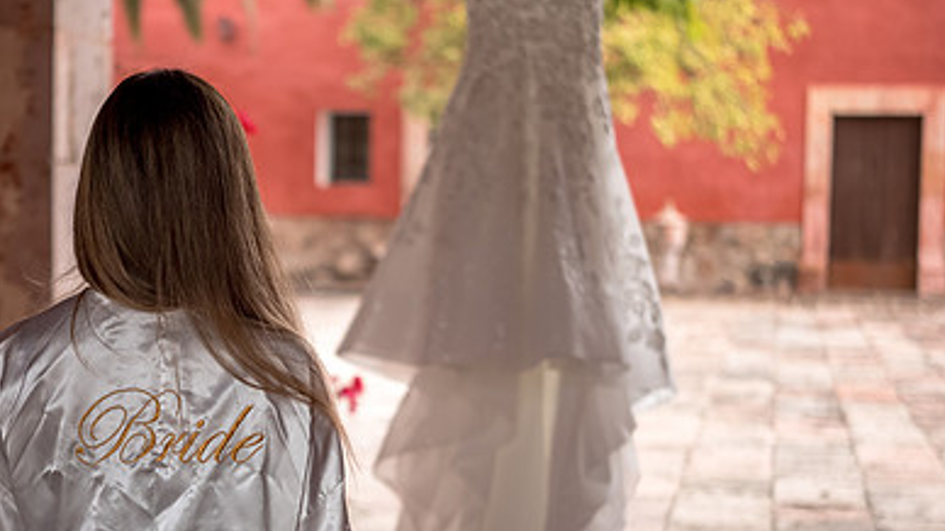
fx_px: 2355
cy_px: 420
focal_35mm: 94
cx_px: 297
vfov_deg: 12.8
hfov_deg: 22.6
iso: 200
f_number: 3.2
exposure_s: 1/125
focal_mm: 60
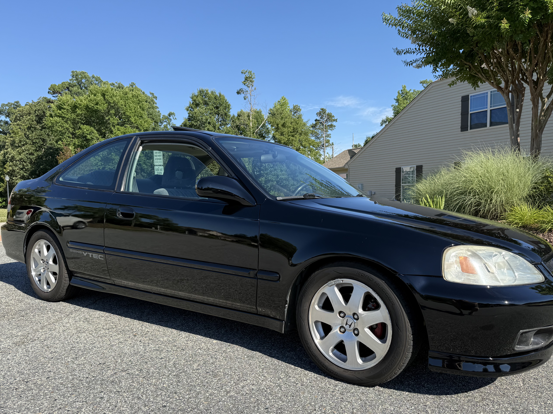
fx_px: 431
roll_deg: +0.4
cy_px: 229
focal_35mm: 27
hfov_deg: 65.3
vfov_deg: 51.3
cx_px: 284
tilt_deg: -4.1
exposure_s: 1/2611
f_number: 1.78
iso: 80
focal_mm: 6.76
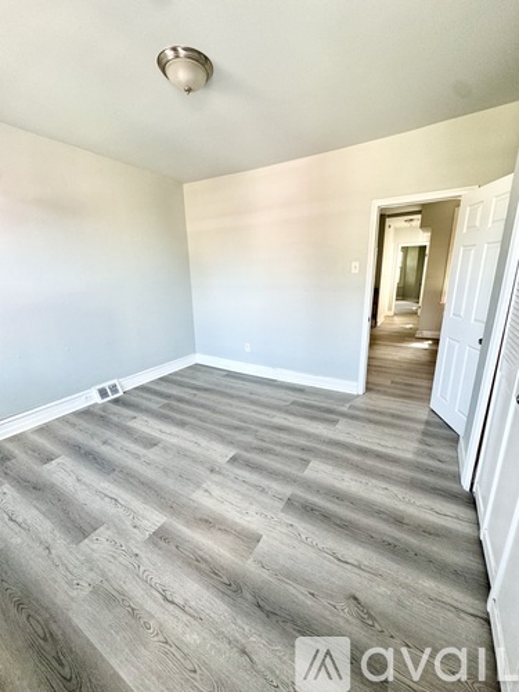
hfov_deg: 85.7
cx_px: 260
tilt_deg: -15.6
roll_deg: +1.1
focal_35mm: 14
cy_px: 346
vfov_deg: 102.1
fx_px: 280
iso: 125
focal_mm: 2.22
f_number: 2.2
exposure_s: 1/99
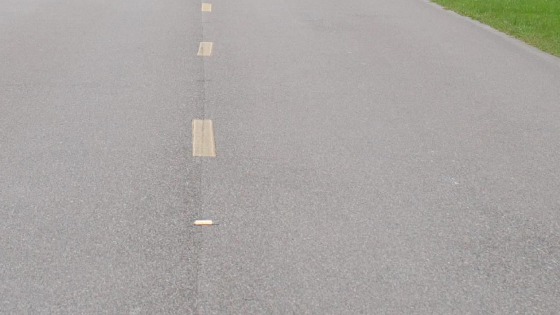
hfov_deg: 10.1
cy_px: -107
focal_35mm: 213
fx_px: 3163
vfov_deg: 5.7
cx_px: 142
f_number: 8
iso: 100
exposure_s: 1/200
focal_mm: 52
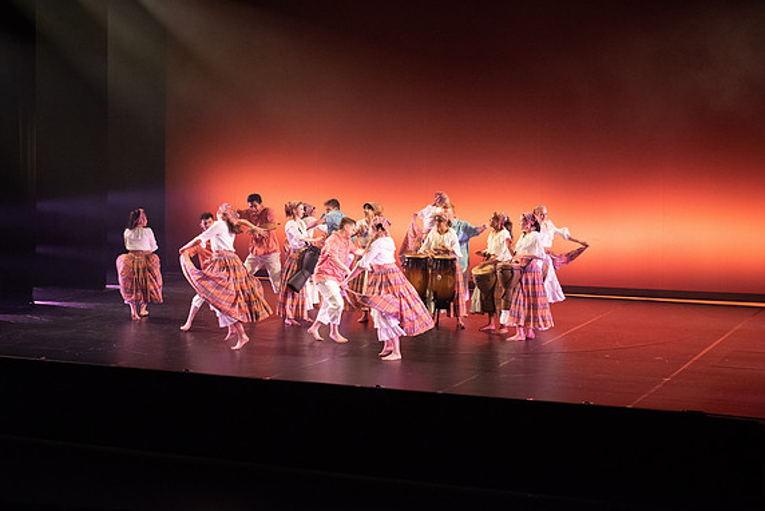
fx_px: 1509
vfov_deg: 19.2
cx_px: 378
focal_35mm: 71
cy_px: 258
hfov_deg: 28.4
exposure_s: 1/320
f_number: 2.8
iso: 6400
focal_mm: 70
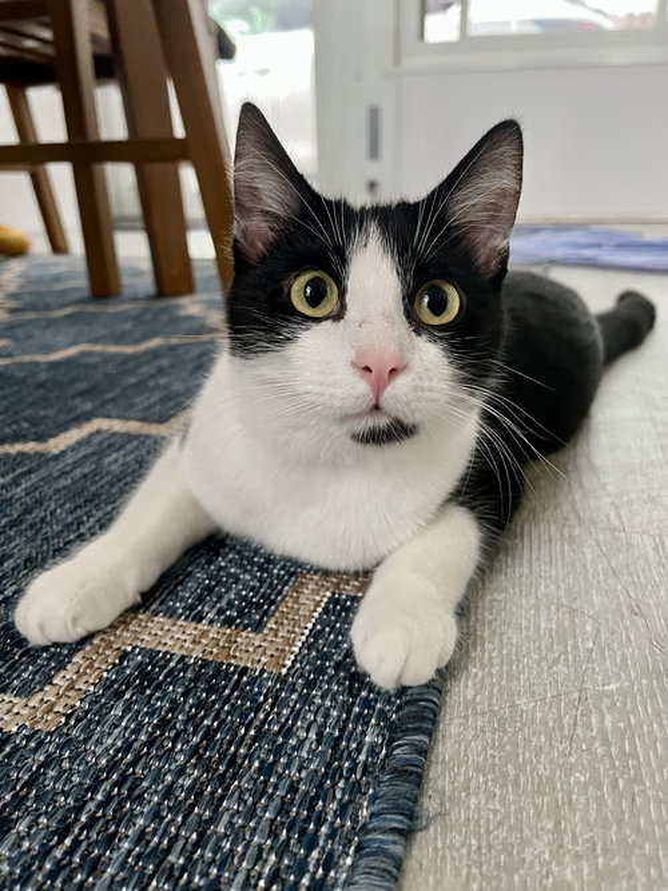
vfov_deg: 67.3
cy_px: 446
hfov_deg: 53.0
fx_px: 669
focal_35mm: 26
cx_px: 334
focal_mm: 5.1
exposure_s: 1/60
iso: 400
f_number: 1.6
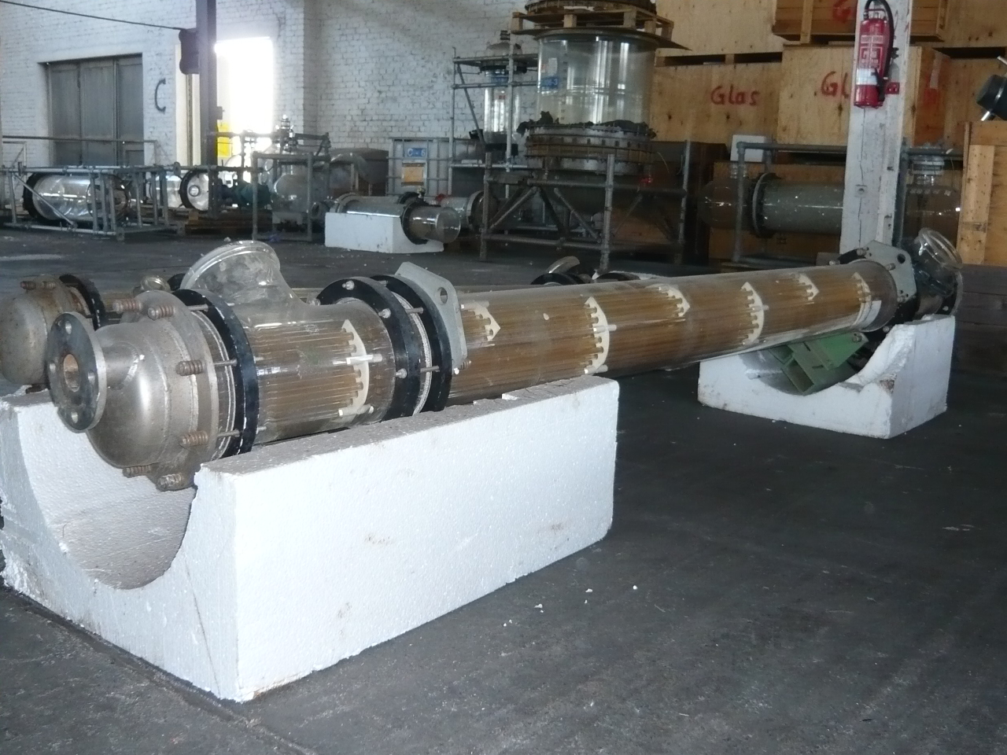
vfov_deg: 40.7
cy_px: 378
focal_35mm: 35
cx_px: 504
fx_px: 1018
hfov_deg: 52.6
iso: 250
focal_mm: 4.6
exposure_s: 1/30
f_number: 2.8
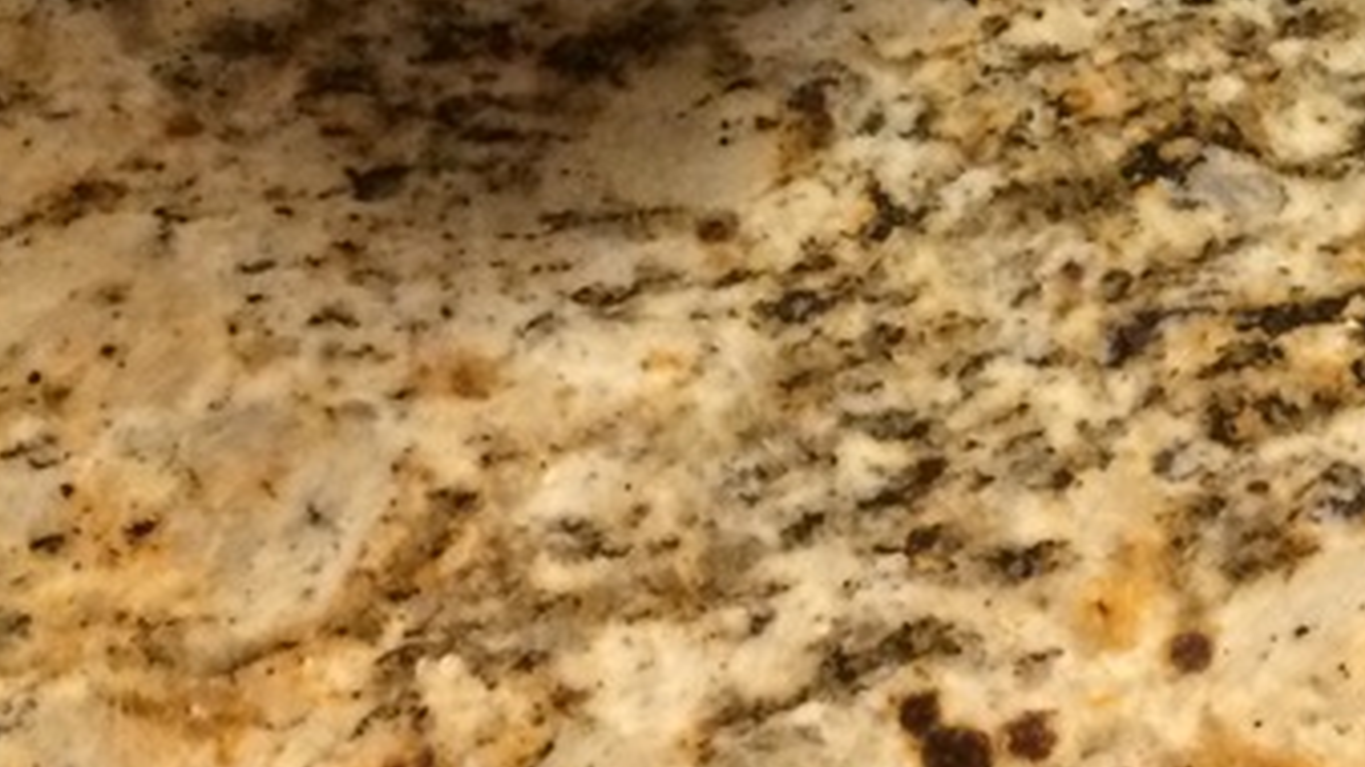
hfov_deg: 21.2
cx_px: 1171
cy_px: -650
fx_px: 3583
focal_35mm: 99
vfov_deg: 11.3
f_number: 2.2
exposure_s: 1/30
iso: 320
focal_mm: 4.12
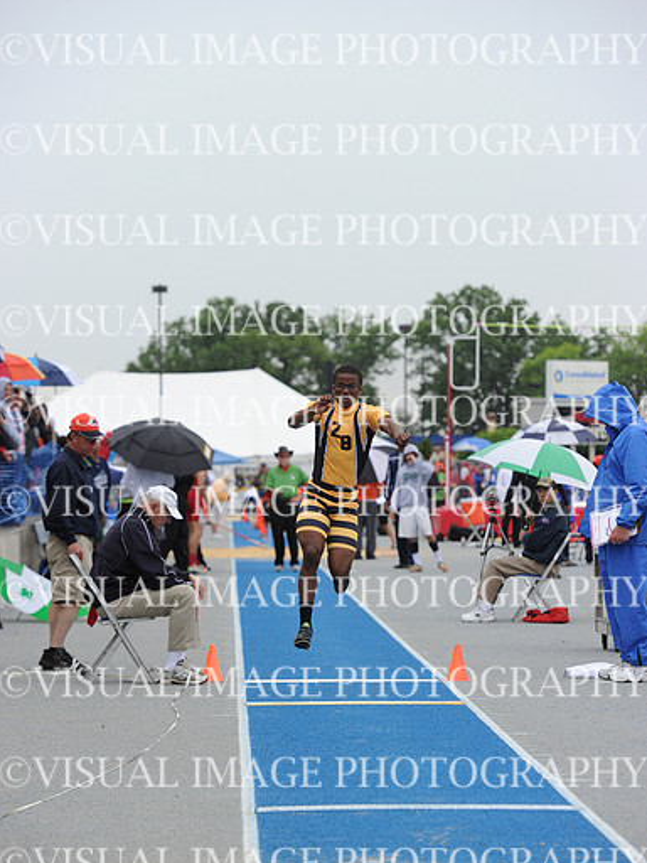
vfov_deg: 12.5
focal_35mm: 158
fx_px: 3938
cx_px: 324
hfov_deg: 9.4
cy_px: 455
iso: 1600
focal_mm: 145
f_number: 5
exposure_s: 1/2000
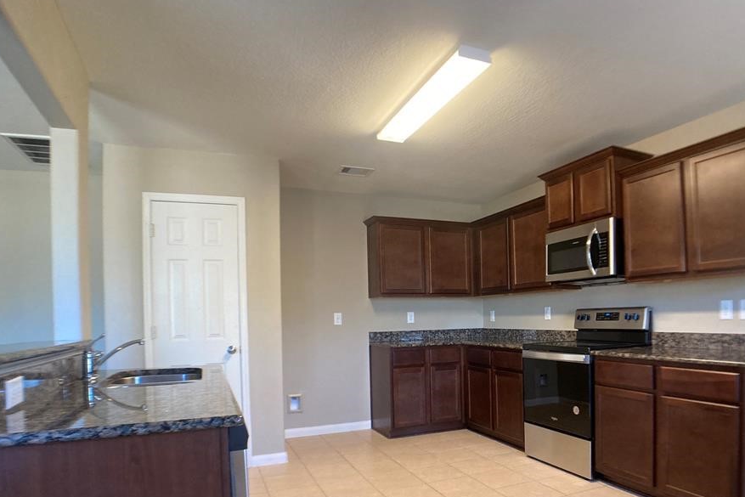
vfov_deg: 38.7
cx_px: 427
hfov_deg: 55.6
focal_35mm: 34
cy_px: 306
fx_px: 704
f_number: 1.8
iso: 200
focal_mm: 3.99
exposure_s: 1/60
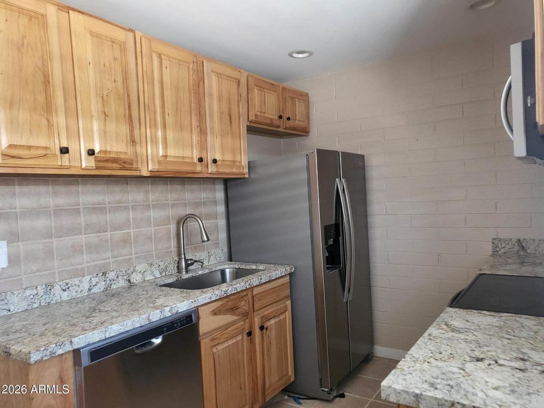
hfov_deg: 67.3
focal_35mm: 26
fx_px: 409
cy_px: 204
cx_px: 272
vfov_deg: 53.1
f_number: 1.8
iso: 250
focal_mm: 4.25
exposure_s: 1/40
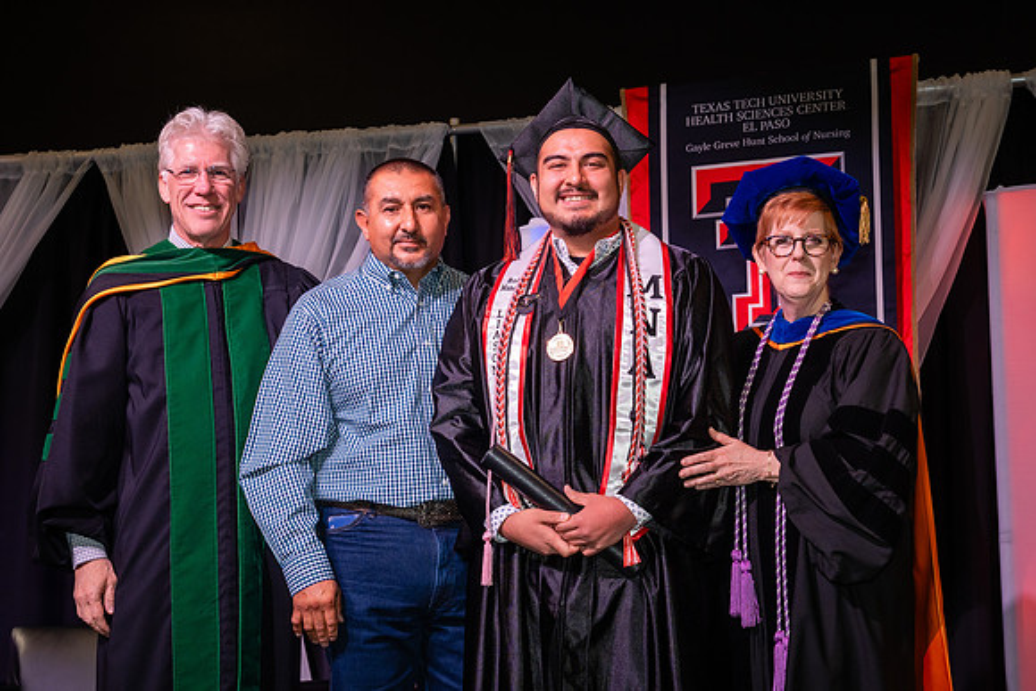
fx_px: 1857
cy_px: 400
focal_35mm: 65
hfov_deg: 31.2
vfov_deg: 21.1
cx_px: 520
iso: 1250
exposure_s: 1/160
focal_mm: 51
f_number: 5.6
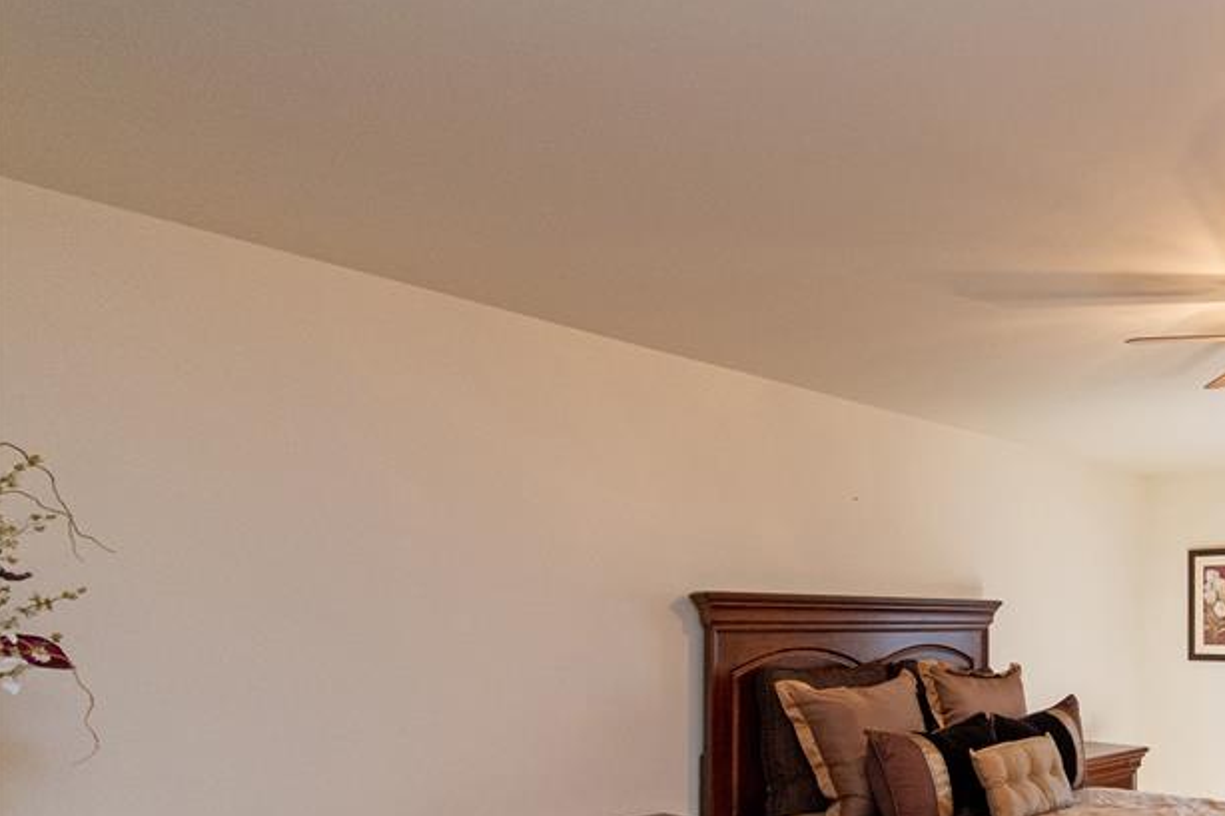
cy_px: 609
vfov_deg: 49.3
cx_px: 1018
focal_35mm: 25
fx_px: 850
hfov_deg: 63.8
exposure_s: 1/125
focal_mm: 10
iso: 2000
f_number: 4.5
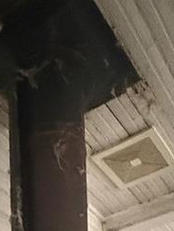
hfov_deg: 21.3
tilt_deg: -3.8
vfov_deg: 16.8
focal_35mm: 69
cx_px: 68
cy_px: 509
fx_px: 461
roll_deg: +0.9
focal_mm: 2.22
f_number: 2.2
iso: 1000
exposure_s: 1/60
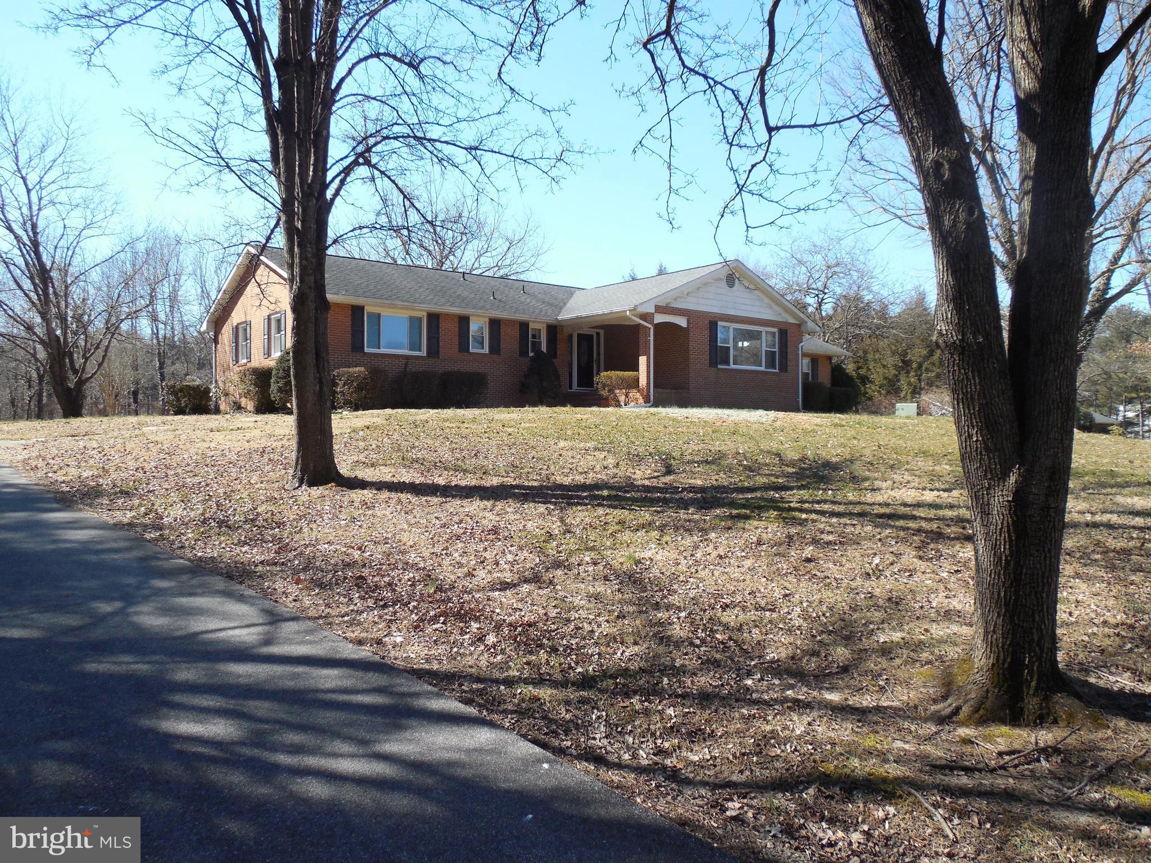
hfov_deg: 69.4
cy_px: 432
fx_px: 831
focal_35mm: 25
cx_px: 576
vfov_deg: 54.9
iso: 125
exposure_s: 1/500
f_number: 3.3
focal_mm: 4.5
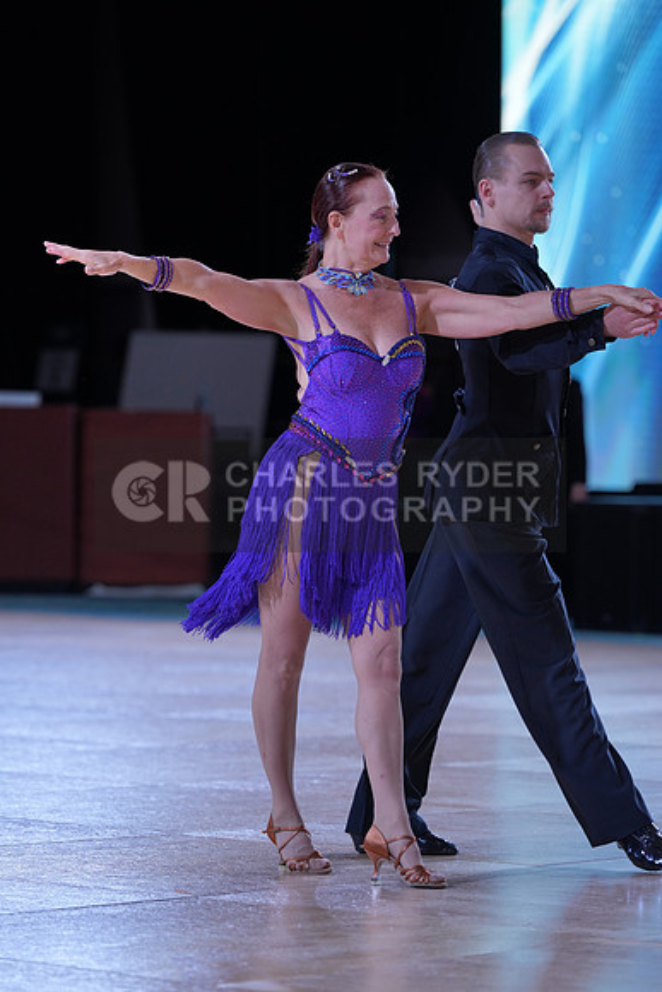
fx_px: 4603
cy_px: 496
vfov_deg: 12.3
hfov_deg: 8.2
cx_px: 331
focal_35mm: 167
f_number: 4
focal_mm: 167
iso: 500
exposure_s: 1/400
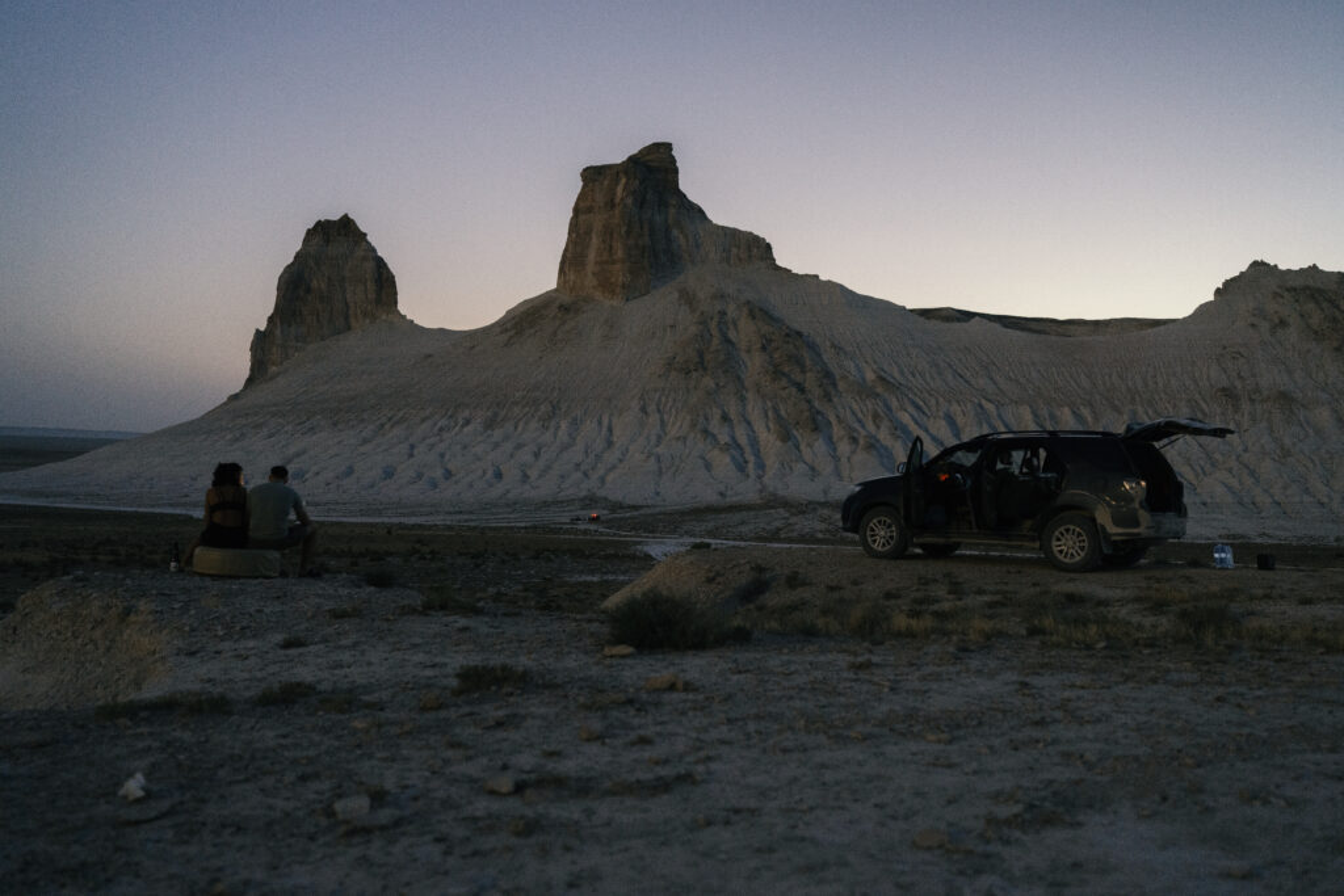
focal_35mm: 35
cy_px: 448
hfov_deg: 54.4
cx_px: 672
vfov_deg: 37.9
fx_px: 1307
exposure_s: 1/2
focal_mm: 35
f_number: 2.5
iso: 3200
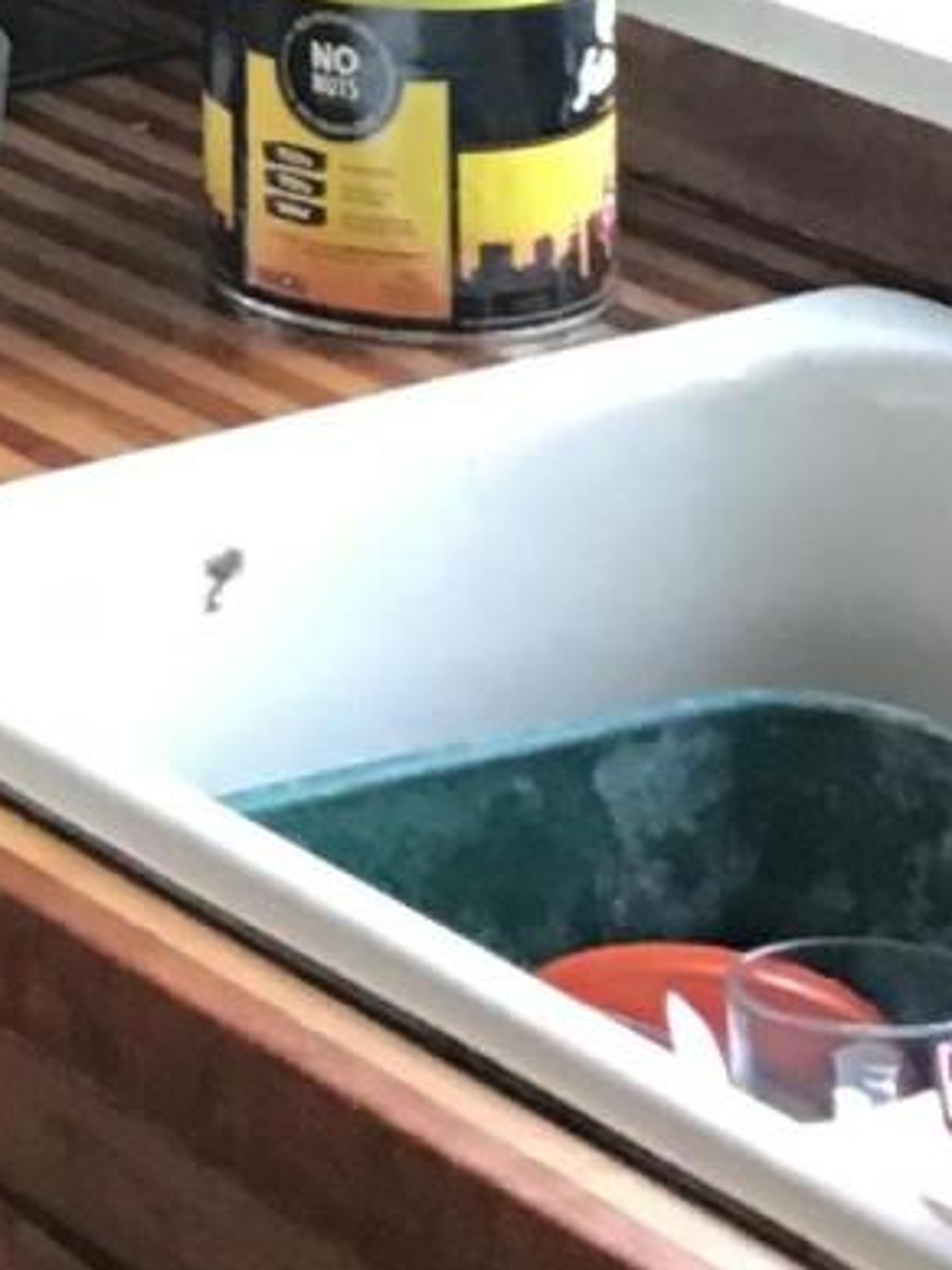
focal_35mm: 160
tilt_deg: -2.5
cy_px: -1352
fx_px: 5867
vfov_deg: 11.1
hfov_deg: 8.8
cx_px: -936
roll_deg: +1.0
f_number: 2.4
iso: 100
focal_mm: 3.3
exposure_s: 1/30
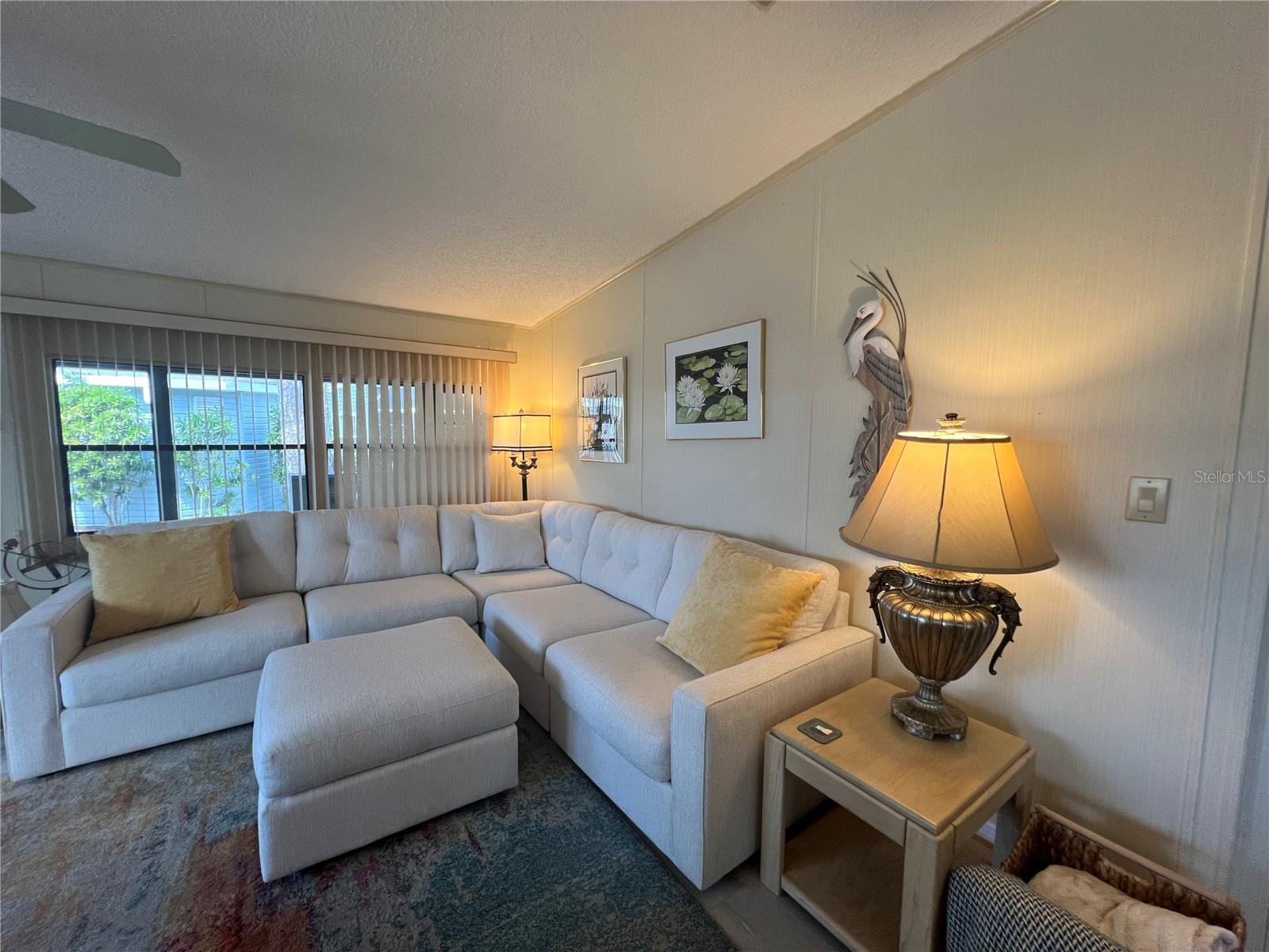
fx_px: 477
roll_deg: -3.3
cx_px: 634
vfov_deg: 89.9
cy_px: 476
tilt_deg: -4.2
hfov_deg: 106.2
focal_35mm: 13
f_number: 1.8
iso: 100
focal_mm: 1.57
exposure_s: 1/120
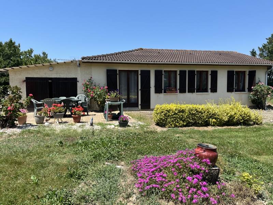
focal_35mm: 26
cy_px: 102
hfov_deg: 67.3
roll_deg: +1.6
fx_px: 205
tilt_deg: -3.3
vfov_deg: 53.1
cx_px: 136
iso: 50
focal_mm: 5.1
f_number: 1.6
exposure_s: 1/2513
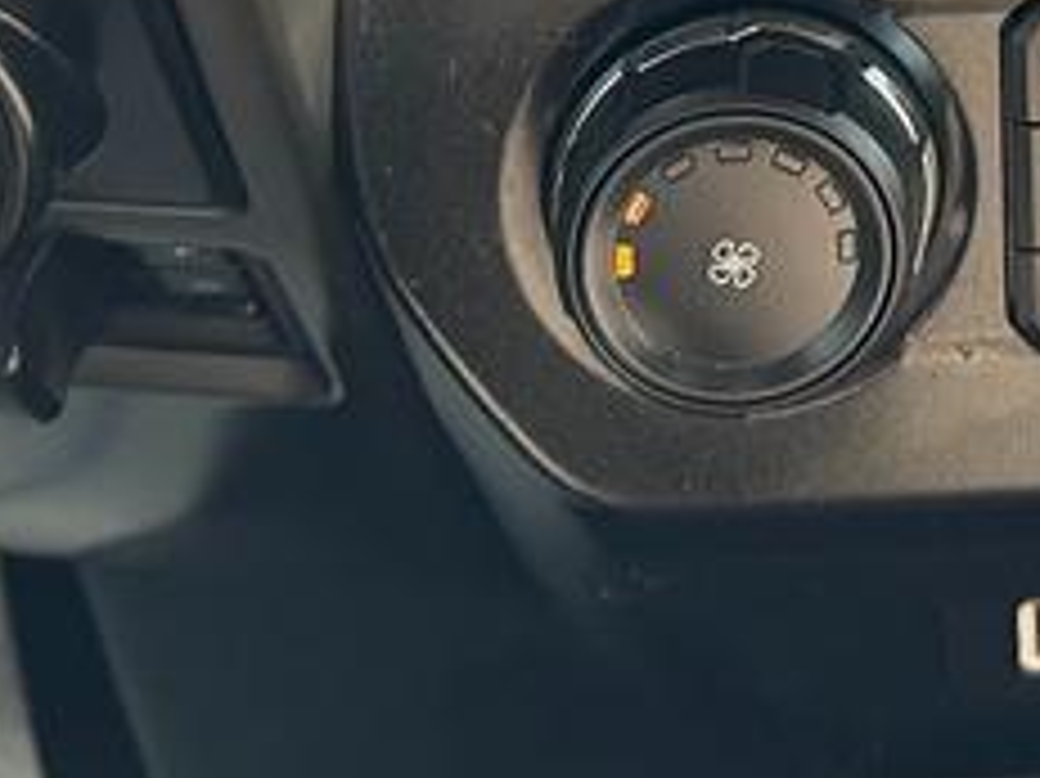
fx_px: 3994
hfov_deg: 14.2
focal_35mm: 133
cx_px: 1400
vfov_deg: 9.7
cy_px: -1129
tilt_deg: -27.8
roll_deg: -0.5
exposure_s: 1/199
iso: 80
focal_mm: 6.86
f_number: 1.78
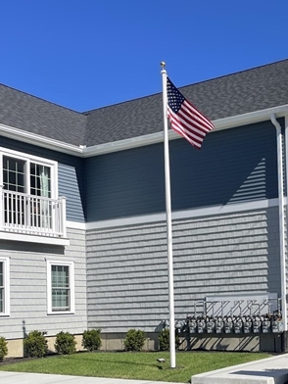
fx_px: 566
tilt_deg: +1.2
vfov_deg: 36.8
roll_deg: +2.4
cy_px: 275
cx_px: 266
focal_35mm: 51
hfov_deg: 27.4
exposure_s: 1/3610
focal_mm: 4.2
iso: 32
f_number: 1.6
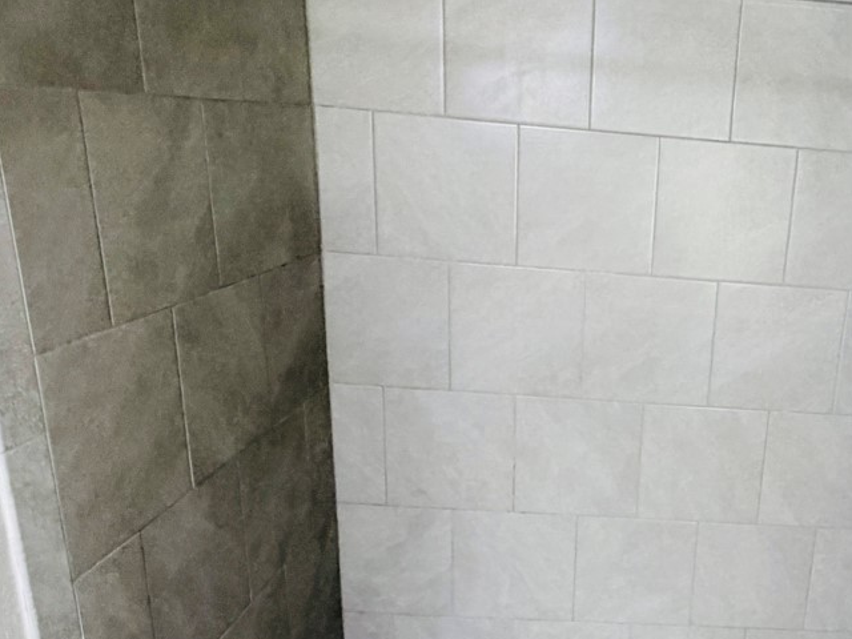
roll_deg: -4.2
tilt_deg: -18.0
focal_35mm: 35
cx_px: 719
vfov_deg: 40.3
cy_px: 414
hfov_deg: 48.6
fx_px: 861
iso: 500
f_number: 2.2
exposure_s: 1/60
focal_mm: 2.22
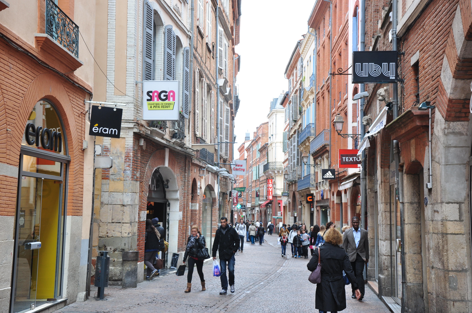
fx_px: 687
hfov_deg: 37.9
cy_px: 156
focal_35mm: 52
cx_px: 236
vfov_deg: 25.7
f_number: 9
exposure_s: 1/100
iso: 200
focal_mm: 35
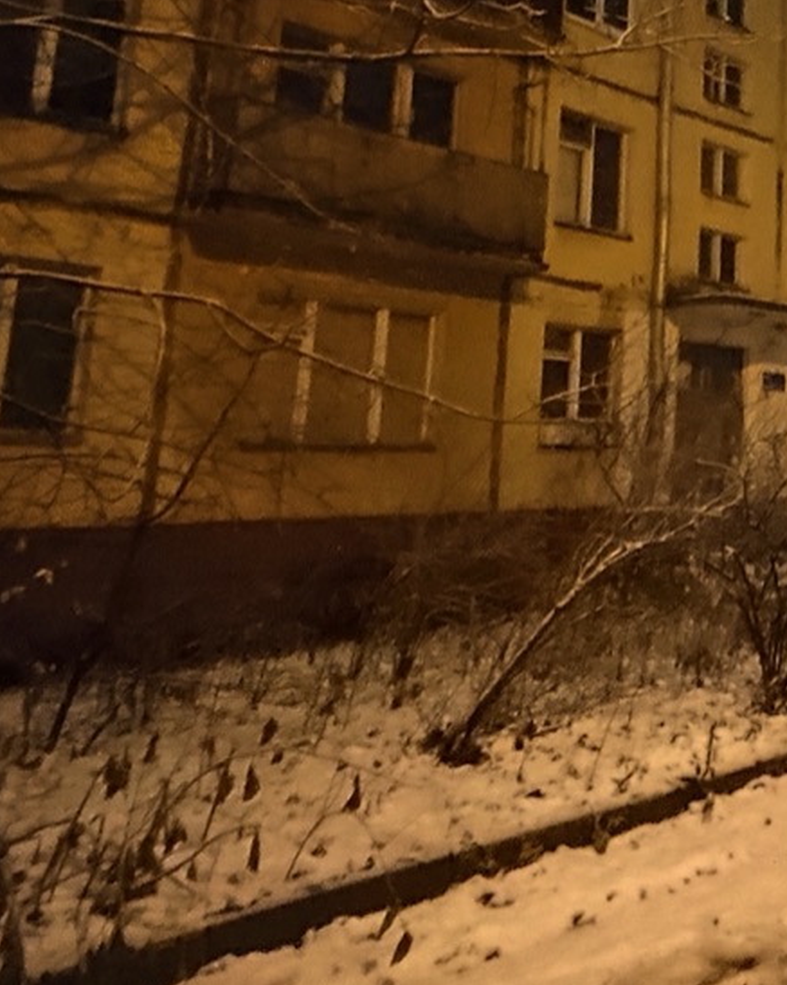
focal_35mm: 40
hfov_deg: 30.9
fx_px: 1166
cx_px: 969
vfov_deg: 44.6
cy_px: 269
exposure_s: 1/10
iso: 4000
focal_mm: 1.65
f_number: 2.2
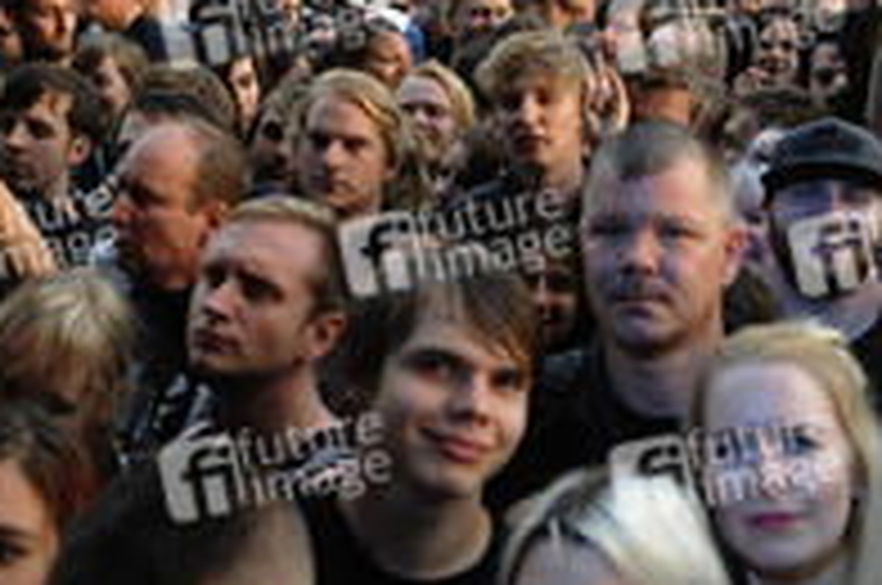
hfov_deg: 29.2
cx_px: 333
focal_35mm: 69
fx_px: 1688
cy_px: 130
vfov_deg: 19.5
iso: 800
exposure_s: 1/200
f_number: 3.2
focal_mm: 30
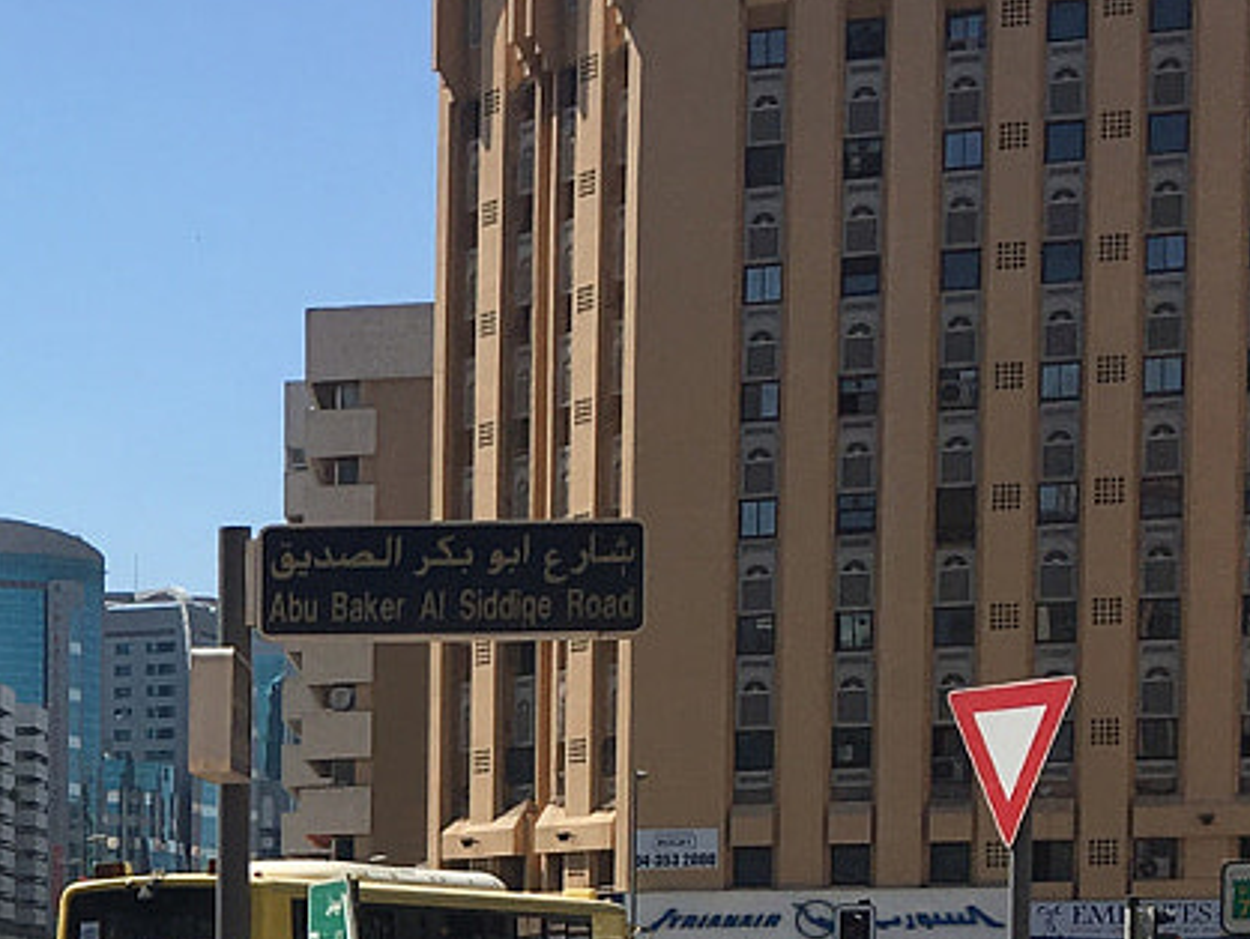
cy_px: 1151
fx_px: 4011
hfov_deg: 16.3
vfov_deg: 13.0
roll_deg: -0.4
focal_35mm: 111
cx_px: -559
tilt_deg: -1.7
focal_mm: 4.15
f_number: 2.2
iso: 25
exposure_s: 1/2079
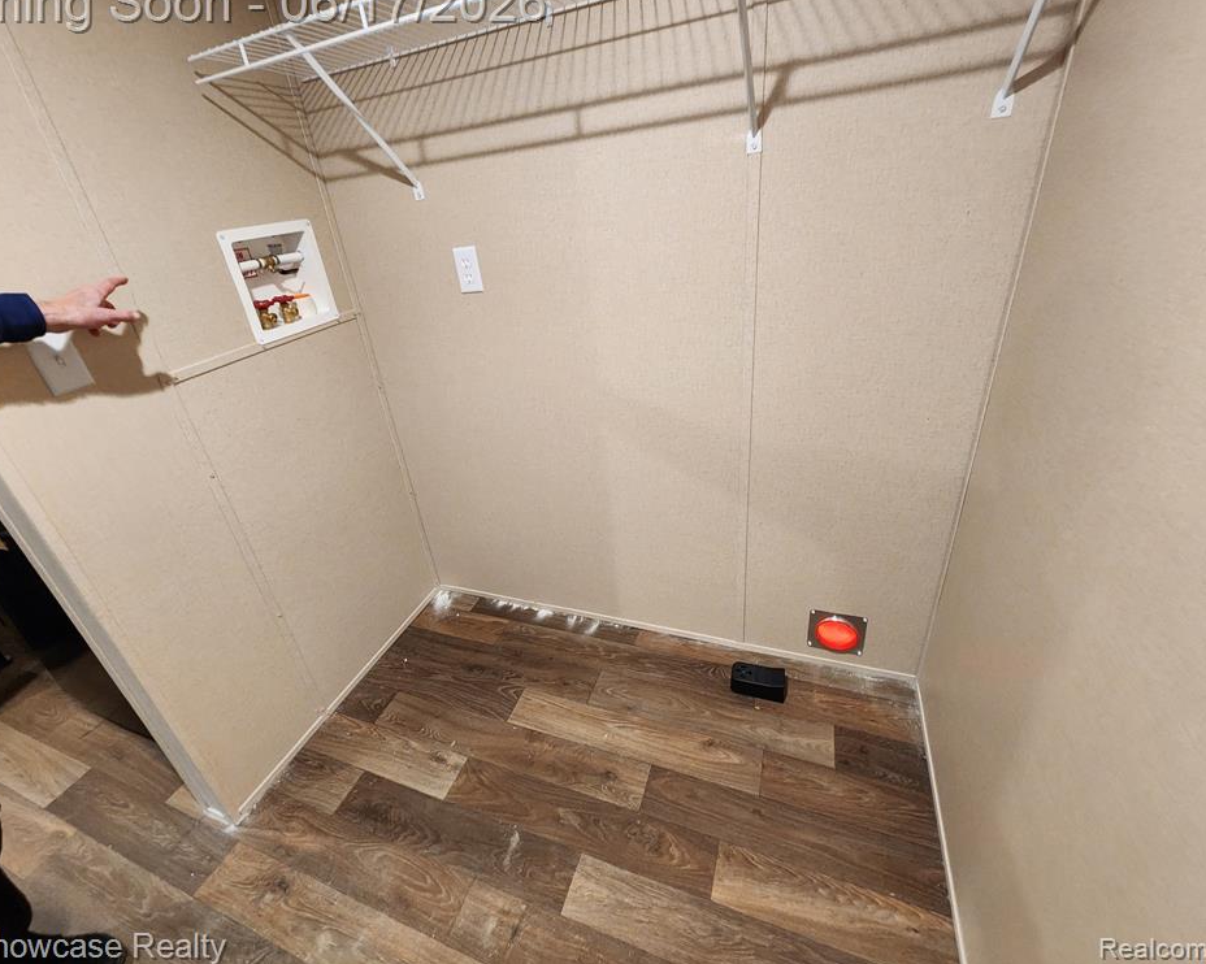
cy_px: 470
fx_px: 500
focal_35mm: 14
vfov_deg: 87.9
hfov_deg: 100.6
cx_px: 565
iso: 400
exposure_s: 1/30
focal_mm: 2.2
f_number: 2.2
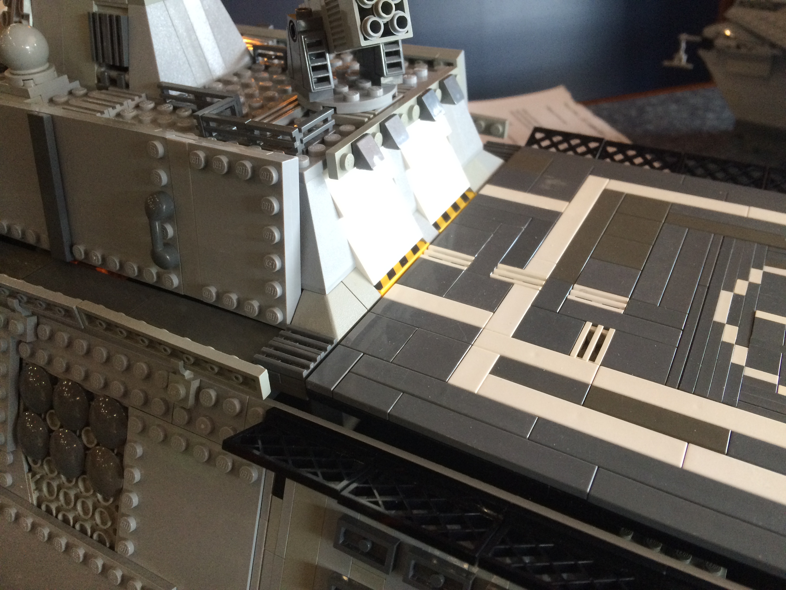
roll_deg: +0.8
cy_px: 295
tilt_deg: -36.0
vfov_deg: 48.2
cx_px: 393
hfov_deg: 61.7
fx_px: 658
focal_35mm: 29
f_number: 2.2
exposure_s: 1/30
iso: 64
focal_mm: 4.15
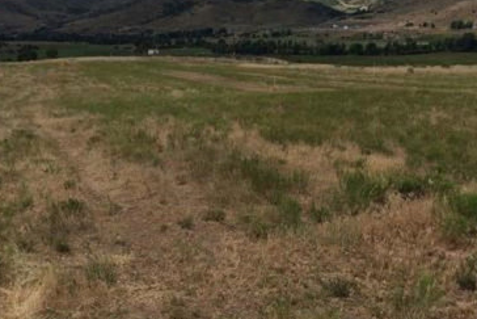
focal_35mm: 53
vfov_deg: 25.5
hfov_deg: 37.5
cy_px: 118
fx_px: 702
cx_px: 236
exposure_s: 1/2283
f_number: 2.2
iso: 32
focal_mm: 4.15
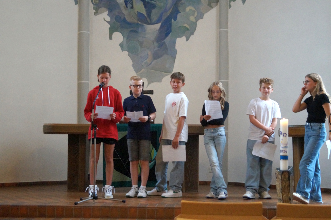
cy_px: 110
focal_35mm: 75
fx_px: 689
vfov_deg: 18.2
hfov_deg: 27.0
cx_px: 166
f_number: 4.5
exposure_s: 1/100
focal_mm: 50
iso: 3200
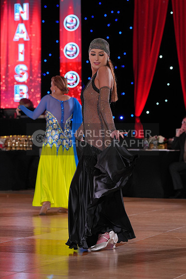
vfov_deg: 18.4
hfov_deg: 12.3
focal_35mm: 111
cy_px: 140
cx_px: 93
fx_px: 860
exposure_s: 1/400
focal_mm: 111
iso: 1600
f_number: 4.5
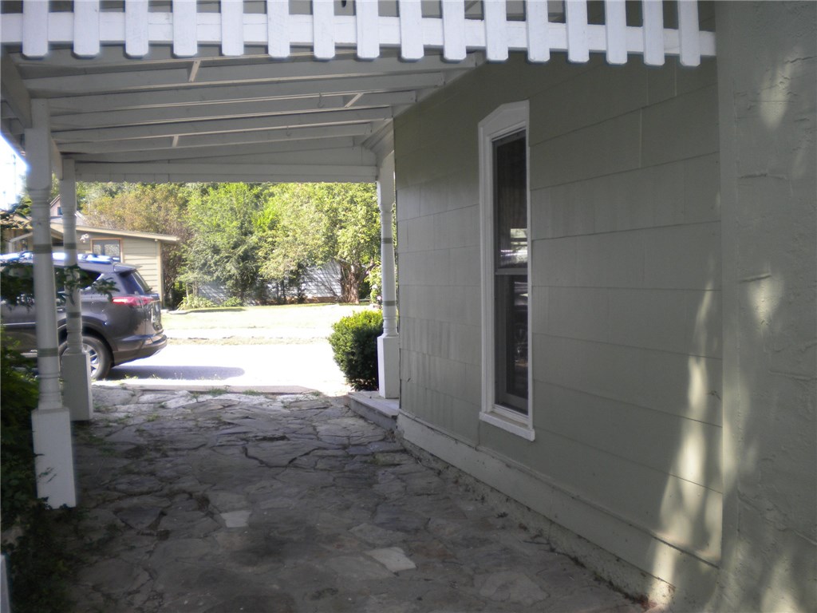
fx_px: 826
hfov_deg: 52.6
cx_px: 408
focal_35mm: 35
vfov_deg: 40.7
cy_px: 306
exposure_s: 1/288
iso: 113
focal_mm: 6.3
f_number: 3.1
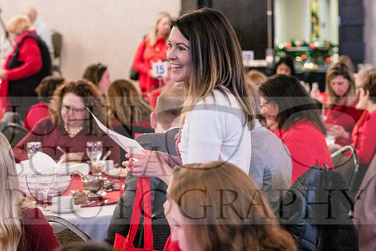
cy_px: 126
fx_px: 1201
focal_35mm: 115
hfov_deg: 17.8
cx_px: 188
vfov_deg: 11.9
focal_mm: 77
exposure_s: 1/100
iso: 6400
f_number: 4
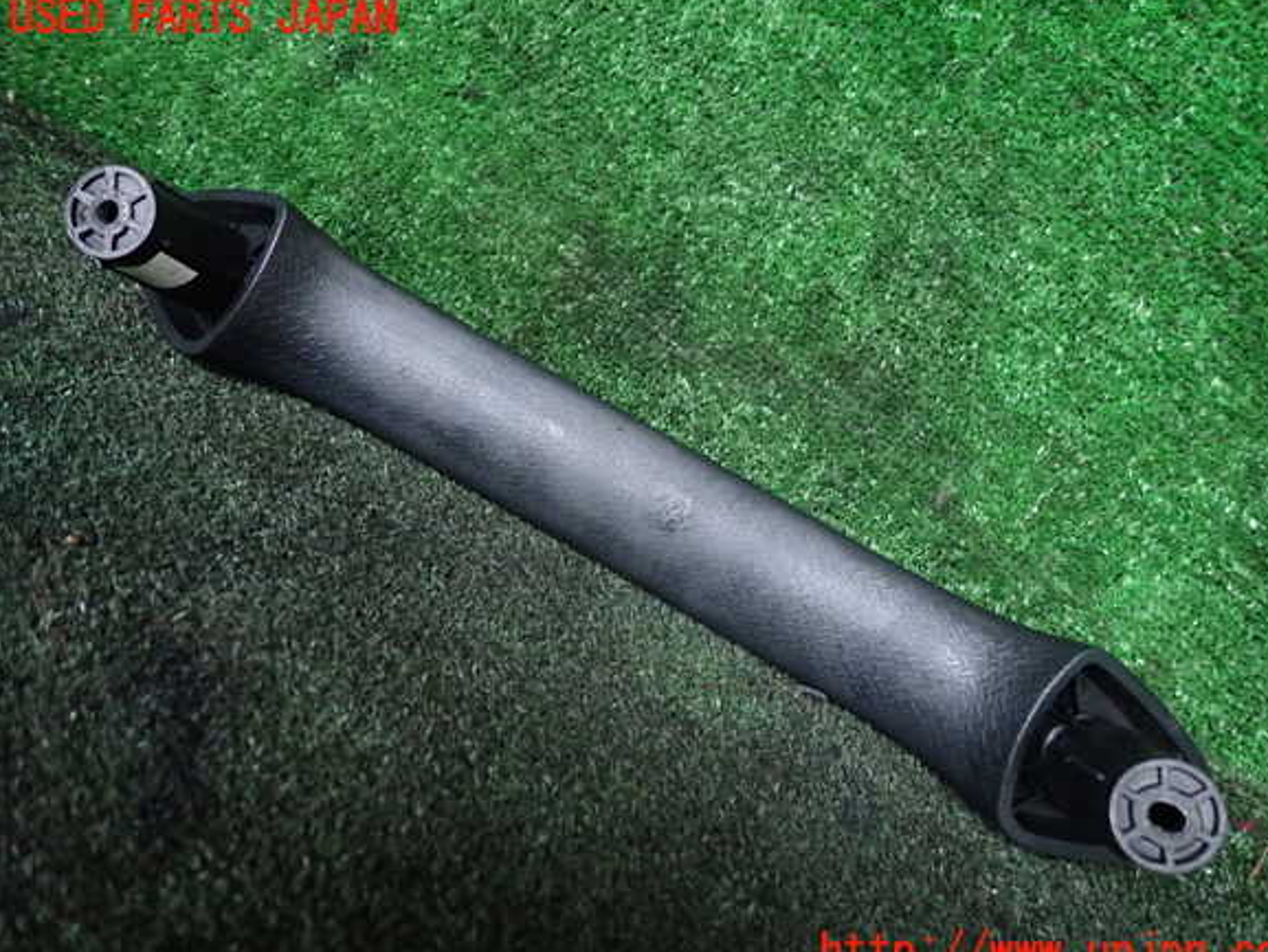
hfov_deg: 67.3
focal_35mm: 26
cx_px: 657
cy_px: 486
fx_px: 953
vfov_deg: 53.1
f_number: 2
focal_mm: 4.5
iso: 800
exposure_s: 1/20
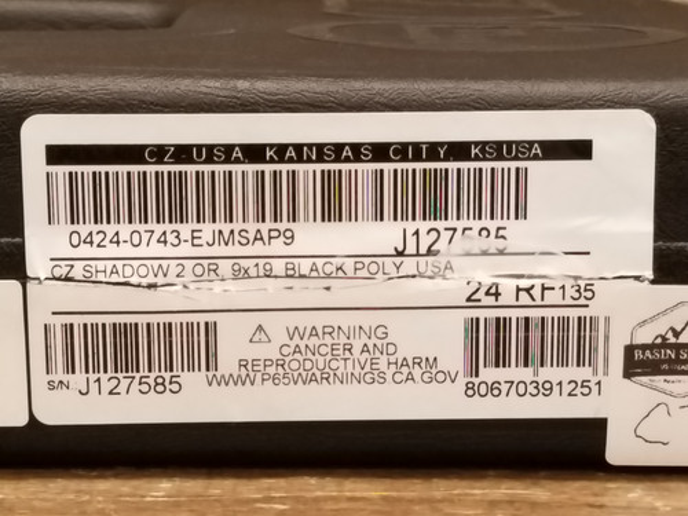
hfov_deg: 67.3
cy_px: 258
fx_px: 517
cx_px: 344
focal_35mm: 26
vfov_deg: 53.1
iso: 250
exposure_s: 1/60
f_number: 1.7
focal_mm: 4.2
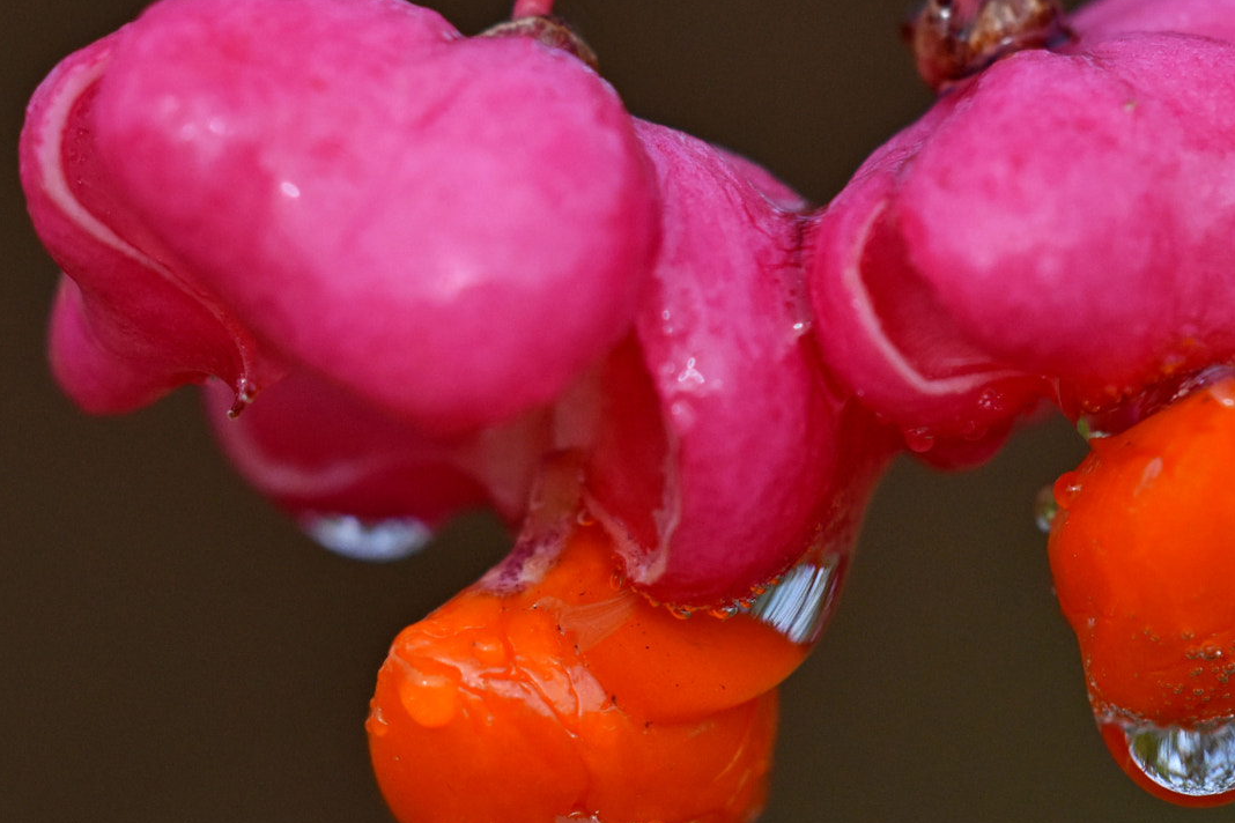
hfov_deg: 3.9
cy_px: 442
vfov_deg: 2.6
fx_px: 18248
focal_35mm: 532
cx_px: 849
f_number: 5.6
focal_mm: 185
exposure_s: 1/1000
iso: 1000
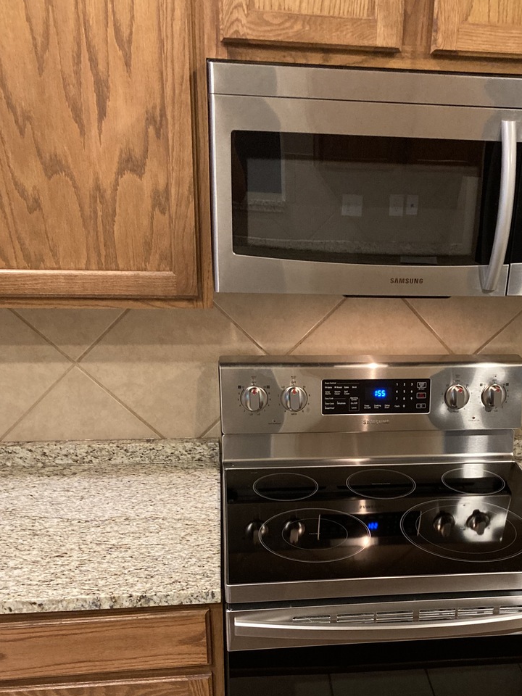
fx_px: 844
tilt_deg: -23.9
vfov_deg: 43.7
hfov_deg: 34.0
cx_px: 356
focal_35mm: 42
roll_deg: -3.1
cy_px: 497
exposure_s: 1/40
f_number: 1.8
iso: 320
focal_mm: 3.99
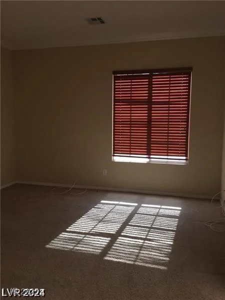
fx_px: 251
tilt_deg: -5.7
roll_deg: +0.3
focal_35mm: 29
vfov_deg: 61.7
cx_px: 112
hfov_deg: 48.2
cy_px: 150
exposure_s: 1/30
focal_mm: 4.15
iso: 32
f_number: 2.2
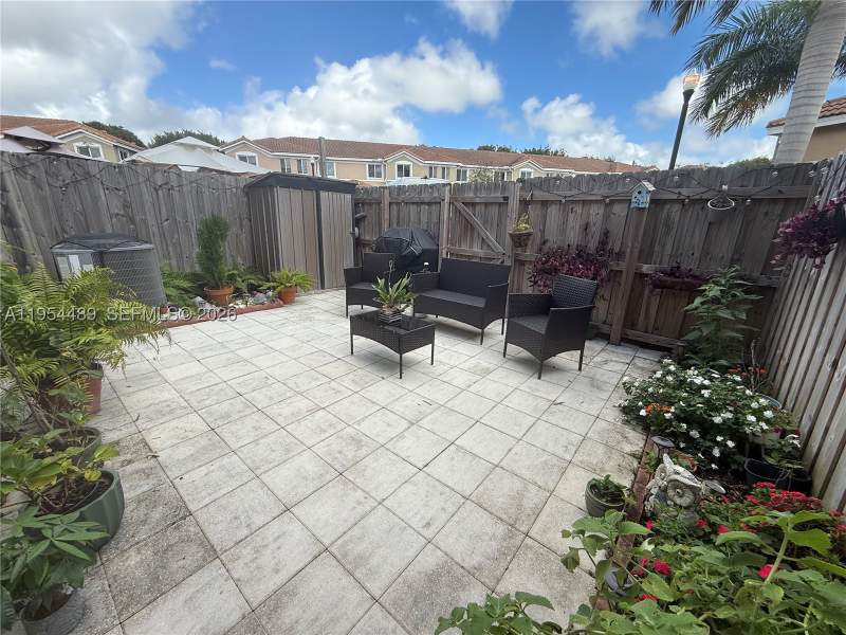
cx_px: 423
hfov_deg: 102.1
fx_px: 342
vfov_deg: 85.7
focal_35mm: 14
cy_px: 318
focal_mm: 2.22
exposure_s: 1/625
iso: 50
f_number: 2.2
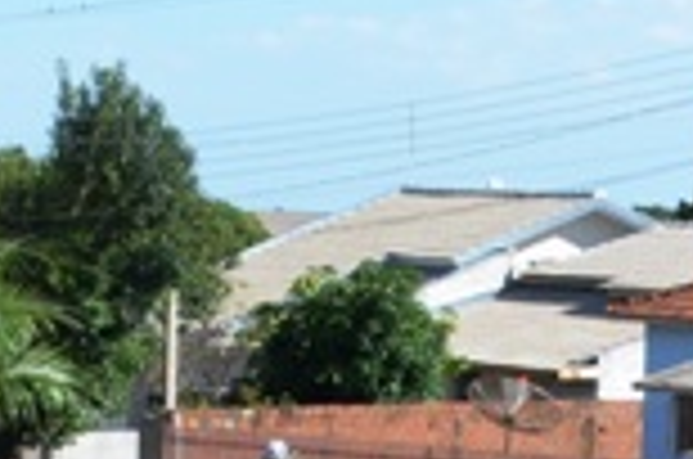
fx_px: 4226
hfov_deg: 8.8
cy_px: -117
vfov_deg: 6.2
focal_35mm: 220
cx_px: 1400
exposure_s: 1/250
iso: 140
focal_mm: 22
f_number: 8
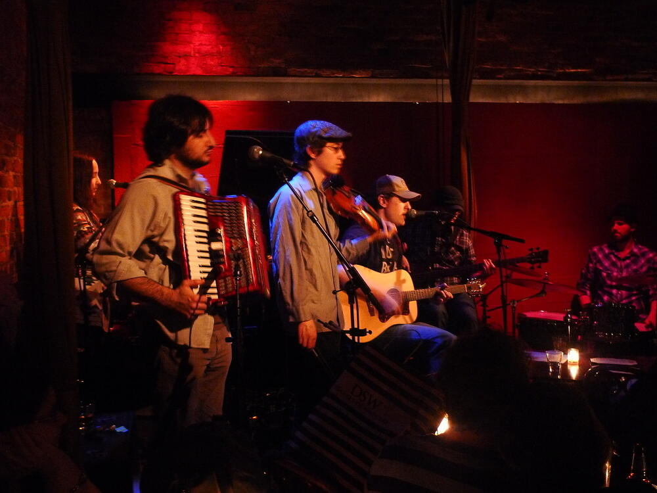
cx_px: 328
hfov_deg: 52.6
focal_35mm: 35
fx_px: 664
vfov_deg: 40.7
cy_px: 246
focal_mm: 7.4
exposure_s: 1/5
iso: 800
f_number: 2.5
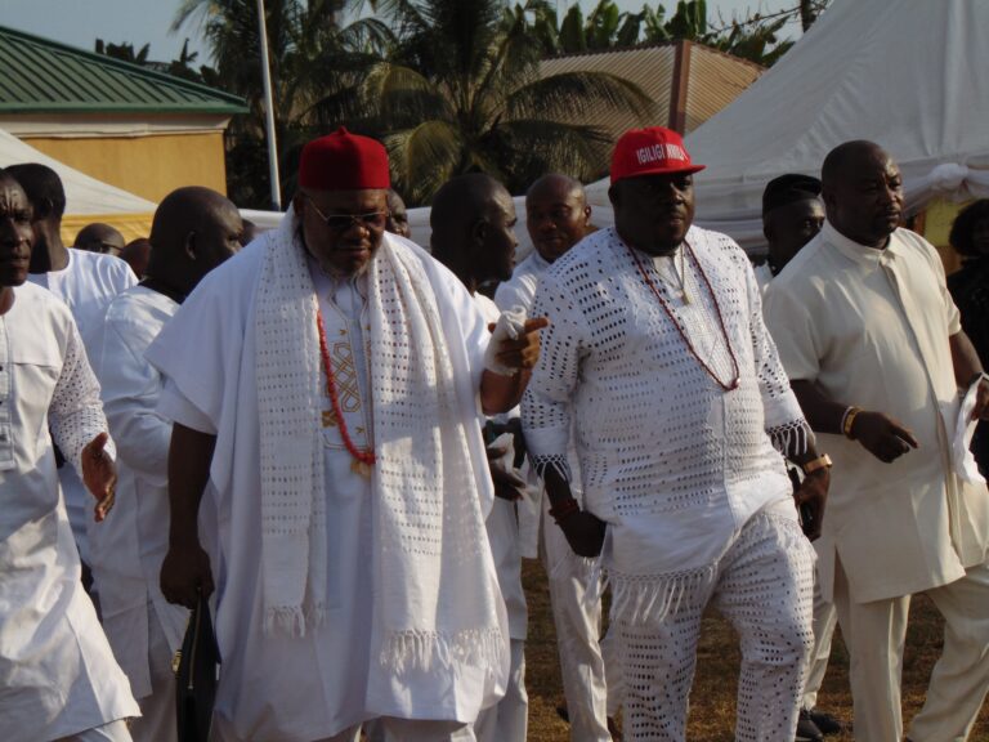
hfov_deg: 18.2
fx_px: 3086
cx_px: 494
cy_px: 371
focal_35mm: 108
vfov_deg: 13.7
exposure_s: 1/1000
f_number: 3.9
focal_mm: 19.4
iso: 80
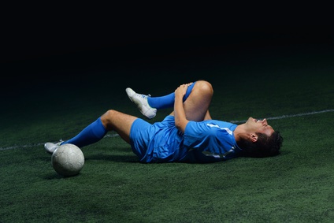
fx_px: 789
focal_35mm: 85
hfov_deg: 23.9
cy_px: 112
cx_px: 167
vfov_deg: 16.1
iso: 100
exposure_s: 1/160
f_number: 4.5
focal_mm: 85
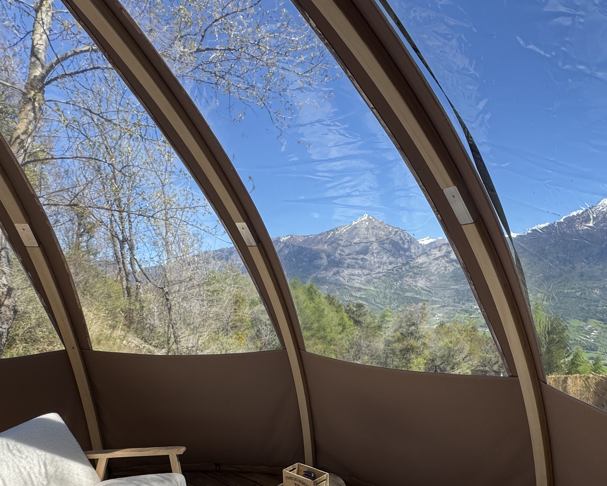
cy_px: 358
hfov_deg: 71.9
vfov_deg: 58.1
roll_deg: +0.0
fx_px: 413
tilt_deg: -8.6
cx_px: 361
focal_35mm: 23
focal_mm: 2.22
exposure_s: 1/646
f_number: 2.2
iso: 40
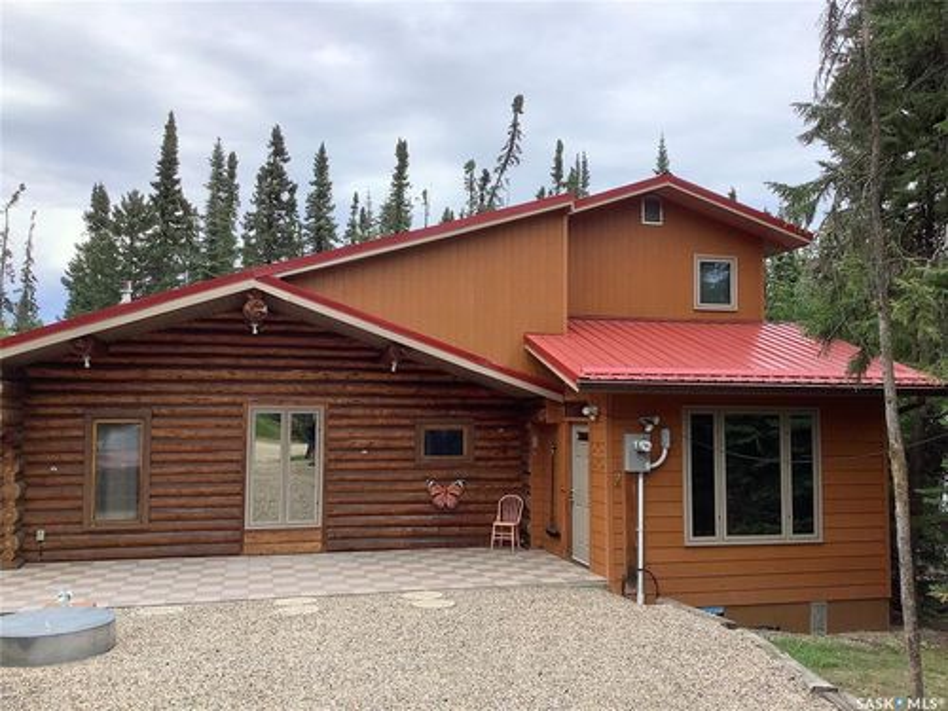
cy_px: 356
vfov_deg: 45.4
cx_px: 474
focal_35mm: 31
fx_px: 849
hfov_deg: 58.4
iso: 25
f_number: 2.4
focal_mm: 3.3
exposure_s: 1/491
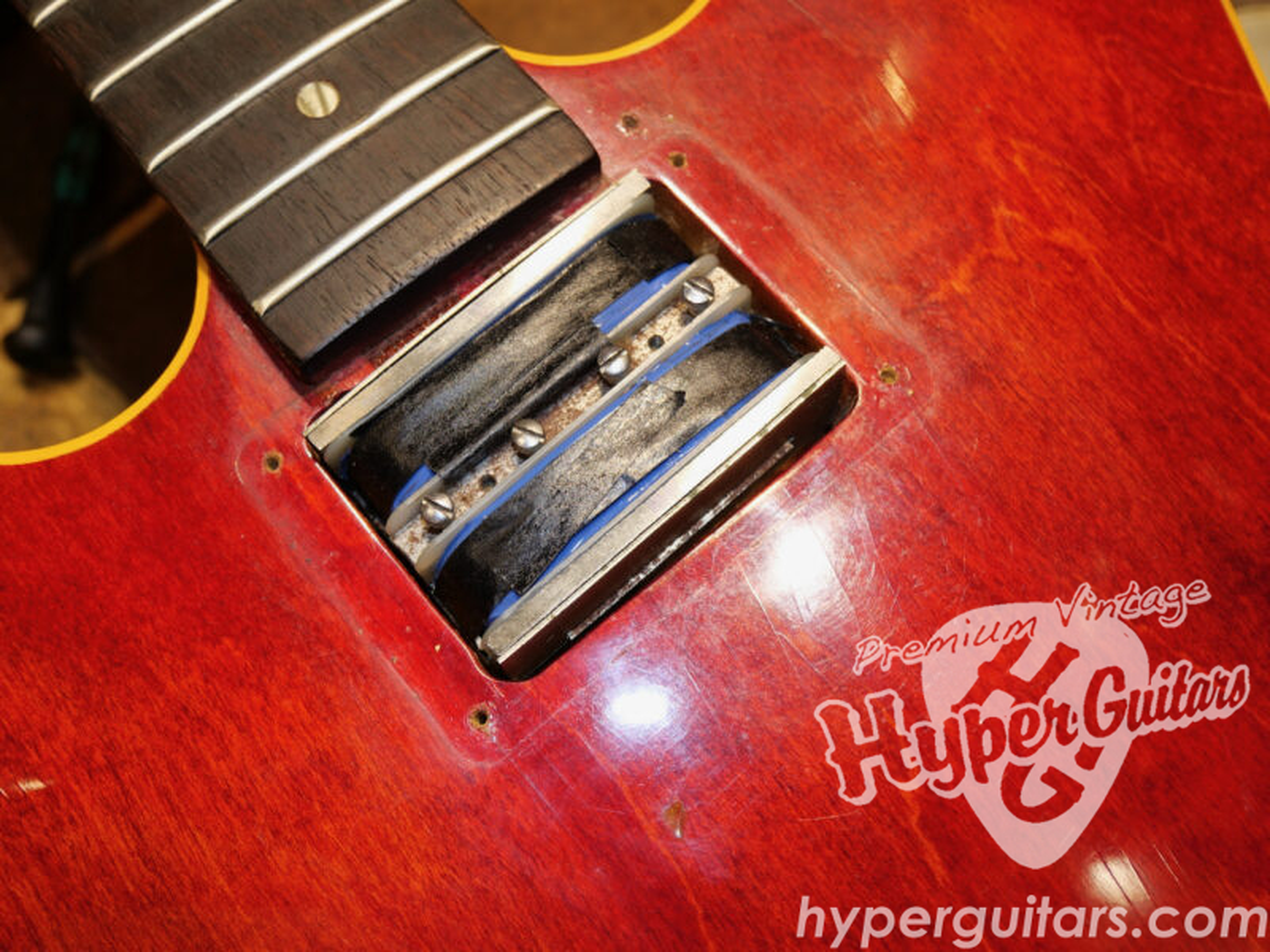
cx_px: 635
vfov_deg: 44.2
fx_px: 1174
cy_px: 476
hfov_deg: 56.8
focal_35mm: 32
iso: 200
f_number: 4.5
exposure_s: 1/50
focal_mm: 16
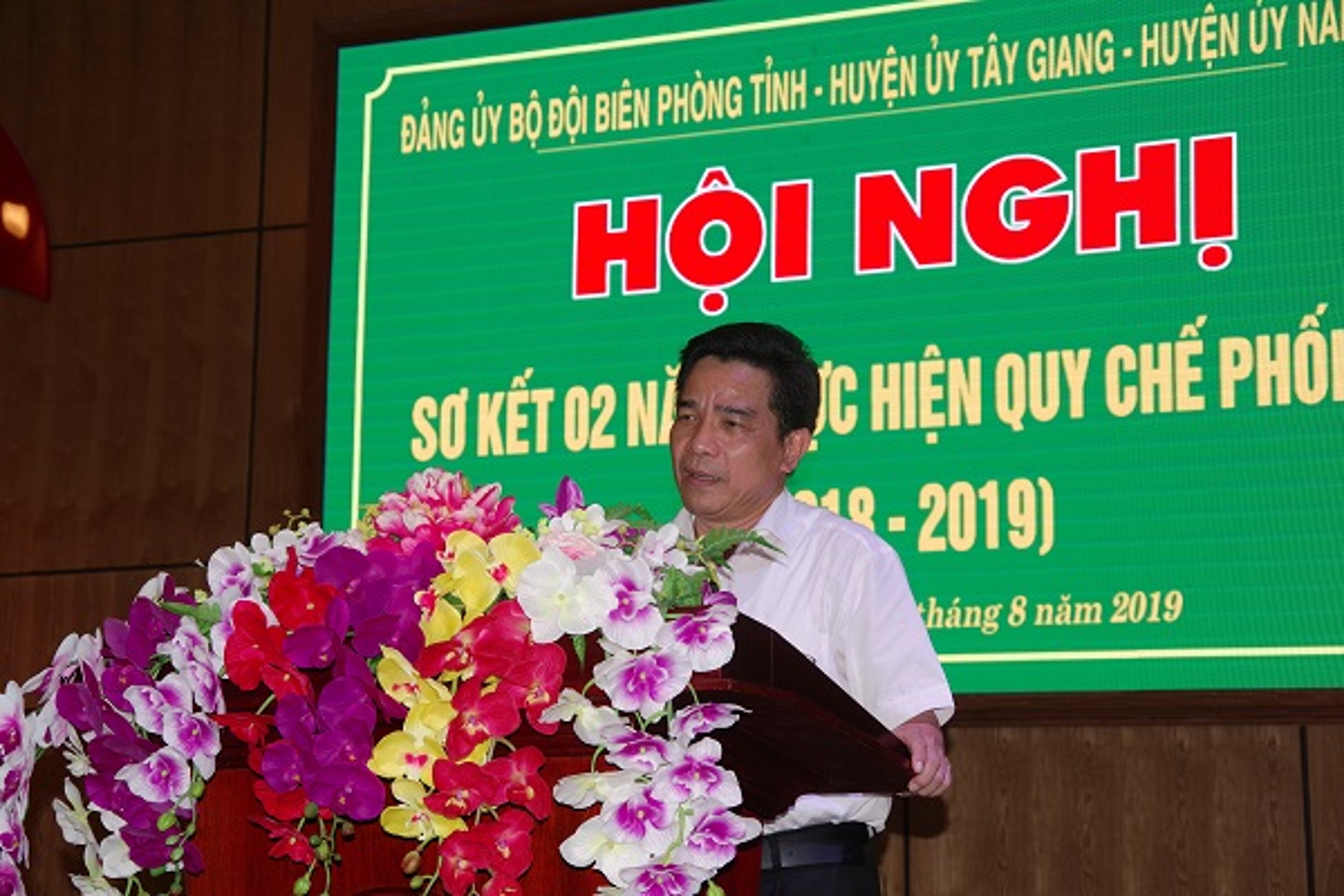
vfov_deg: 18.9
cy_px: 448
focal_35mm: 72
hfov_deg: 28.1
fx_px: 2688
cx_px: 672
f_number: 6.3
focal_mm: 48
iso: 400
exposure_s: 1/100
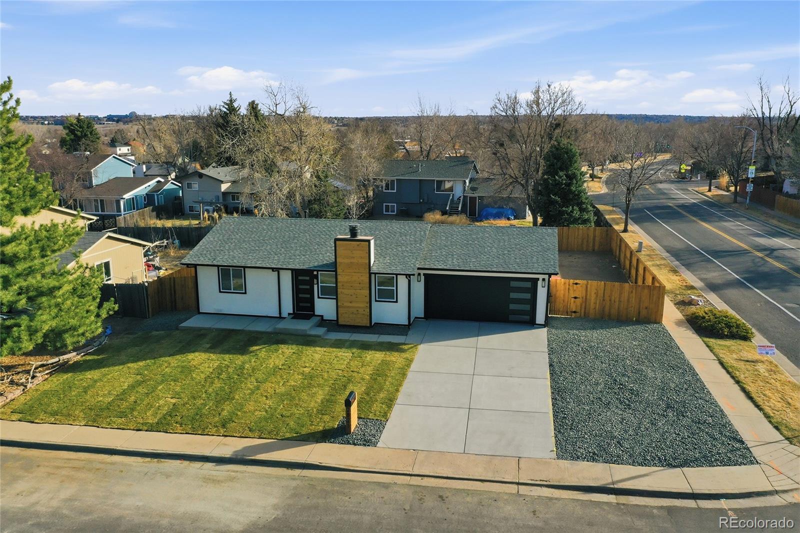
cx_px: 400
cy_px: 266
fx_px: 622
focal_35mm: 28
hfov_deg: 65.5
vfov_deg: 46.4
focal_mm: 10.3
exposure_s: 1/640
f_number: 6.3
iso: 100
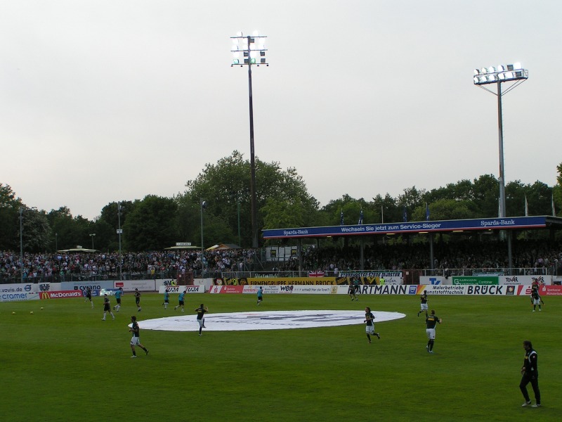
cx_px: 281
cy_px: 211
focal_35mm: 65
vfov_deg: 22.6
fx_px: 1055
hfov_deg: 29.8
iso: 50
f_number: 5
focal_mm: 10
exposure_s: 1/400
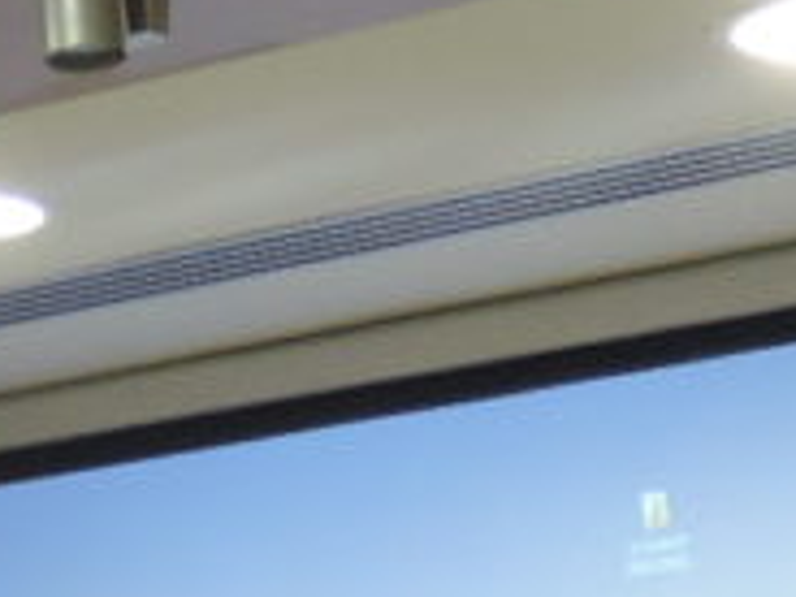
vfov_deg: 6.4
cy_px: 1289
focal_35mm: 223
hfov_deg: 8.8
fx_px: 5128
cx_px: -199
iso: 400
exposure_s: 1/30
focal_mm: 7.1
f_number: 3.3
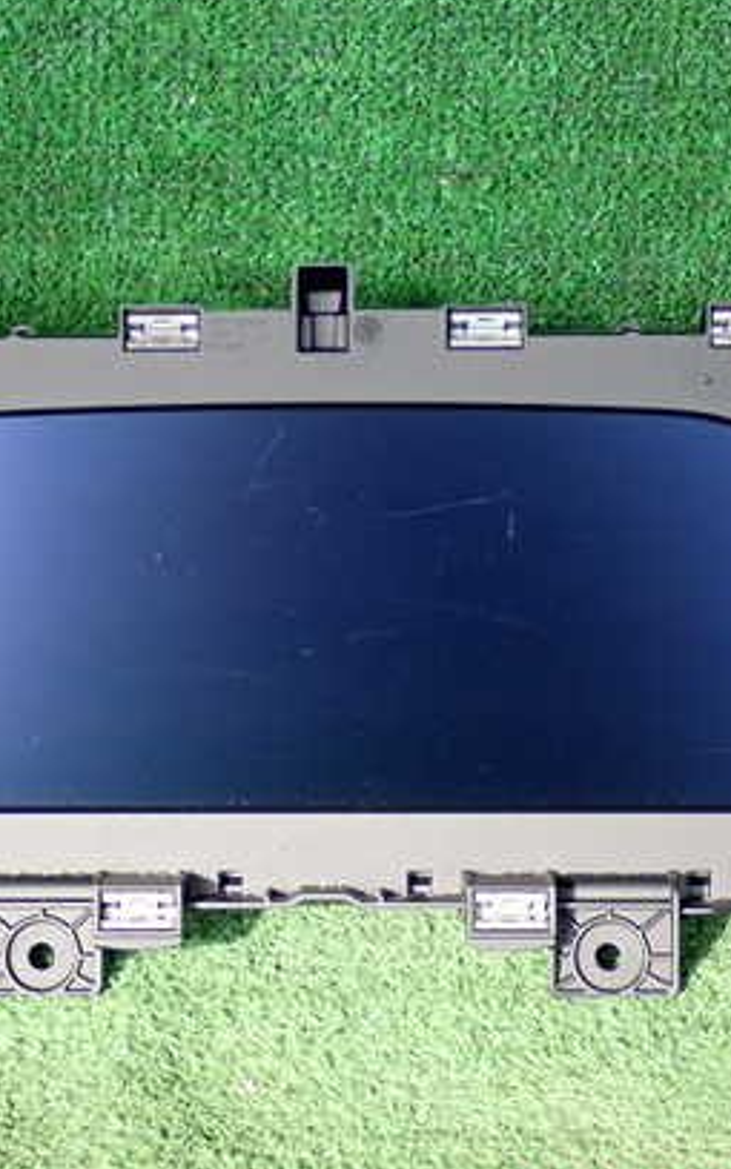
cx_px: 307
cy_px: 602
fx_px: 3825
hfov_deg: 10.9
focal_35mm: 120
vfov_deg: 17.4
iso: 400
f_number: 4.1
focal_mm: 13.65
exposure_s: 1/125
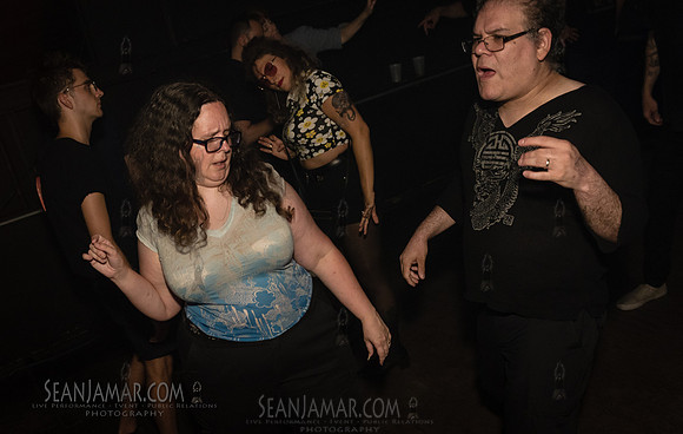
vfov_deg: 33.3
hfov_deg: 51.0
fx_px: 714
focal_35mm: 38
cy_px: 307
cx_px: 297
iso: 2000
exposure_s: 1/250
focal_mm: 28
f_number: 3.5
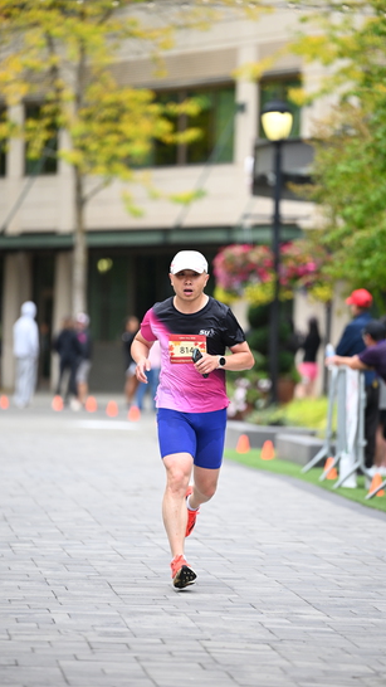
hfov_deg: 5.8
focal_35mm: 211
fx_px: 3841
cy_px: 342
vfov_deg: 10.2
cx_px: 218
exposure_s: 1/2000
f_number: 2.8
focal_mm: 200
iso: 1000
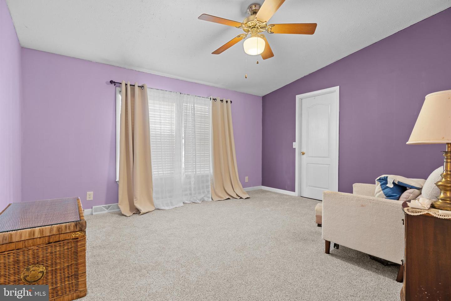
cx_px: 226
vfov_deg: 68.7
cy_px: 150
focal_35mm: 18
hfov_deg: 91.5
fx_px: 220
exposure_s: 2.5
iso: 250
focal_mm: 11.7
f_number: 7.1
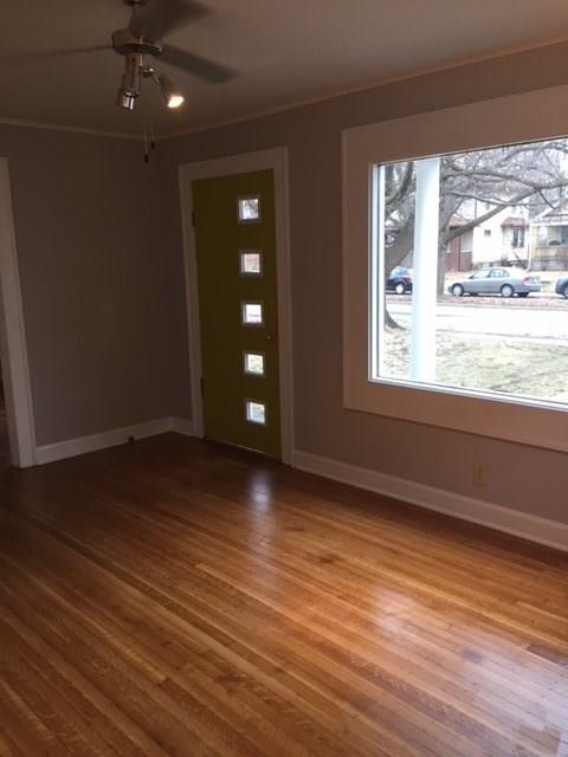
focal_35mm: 29
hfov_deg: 48.2
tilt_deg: -10.9
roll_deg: +2.2
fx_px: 634
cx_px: 284
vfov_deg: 61.7
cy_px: 378
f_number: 2.2
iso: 80
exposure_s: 1/30
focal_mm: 4.15
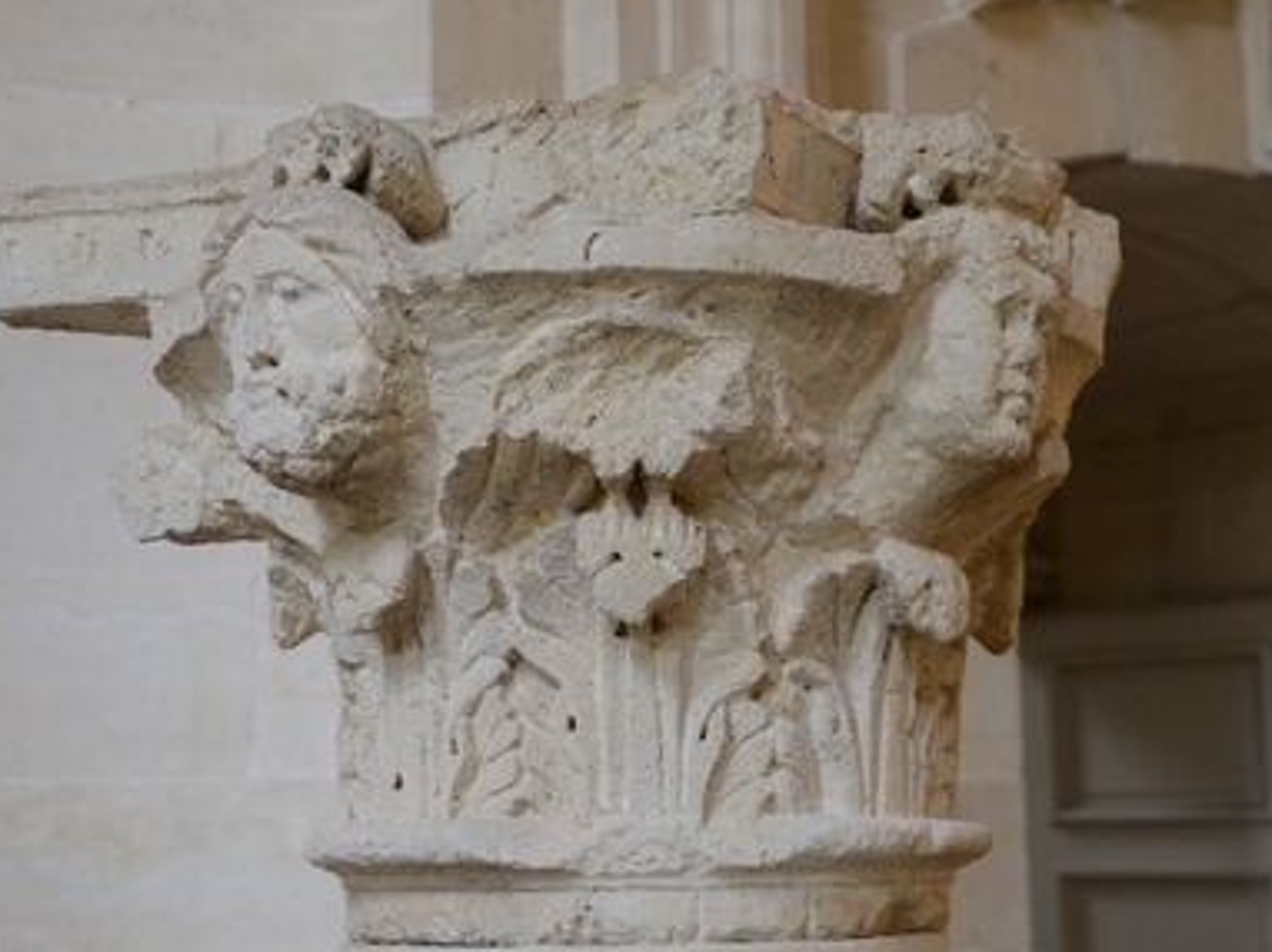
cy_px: 478
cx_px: 686
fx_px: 2314
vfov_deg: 23.3
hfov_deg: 30.7
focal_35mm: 63
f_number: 4.5
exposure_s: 1/80
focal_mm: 38
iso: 1000
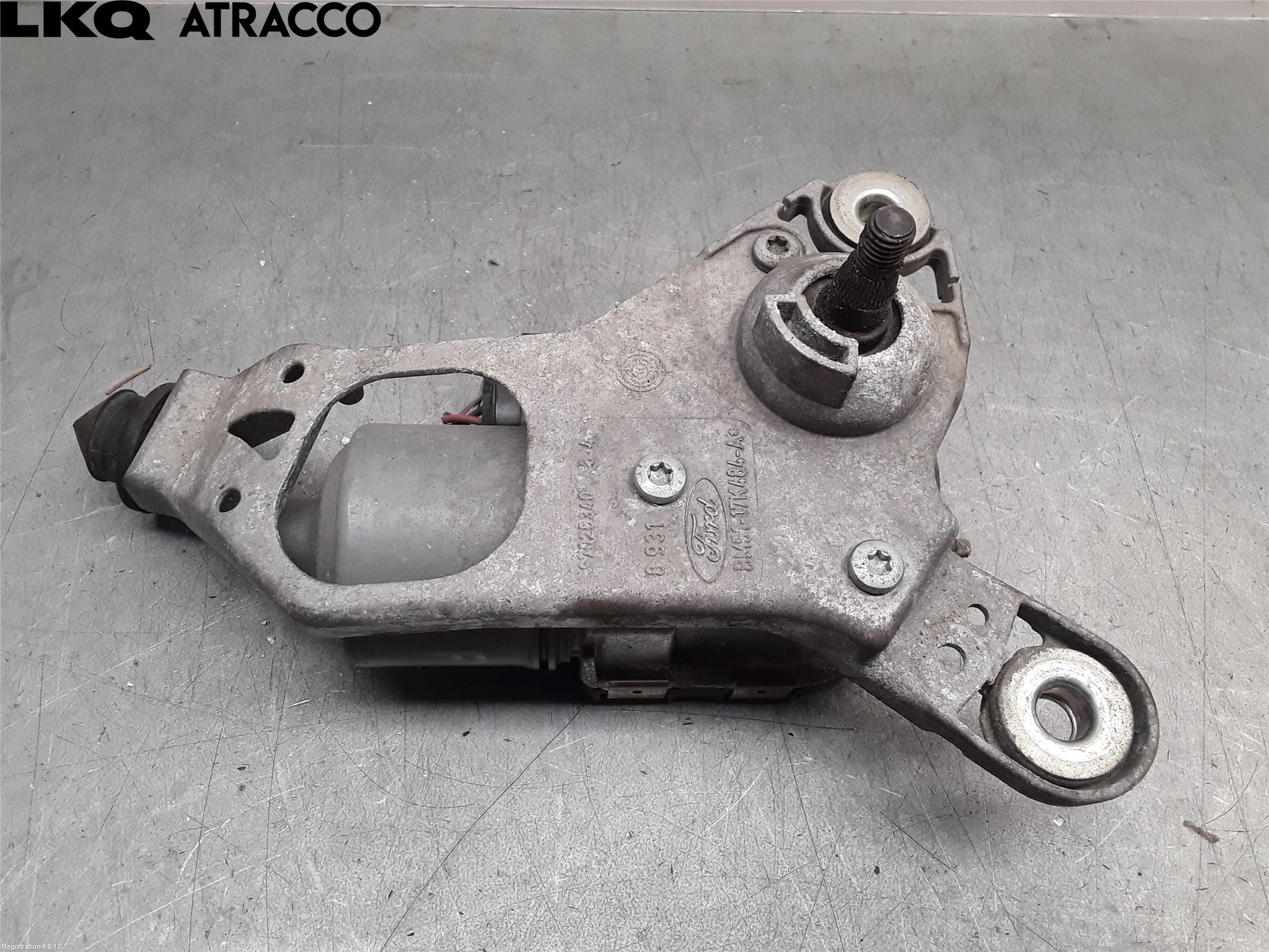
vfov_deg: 49.7
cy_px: 476
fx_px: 1026
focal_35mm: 28
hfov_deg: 63.4
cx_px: 634
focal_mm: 2.91
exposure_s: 1/100
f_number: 1.9
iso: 64
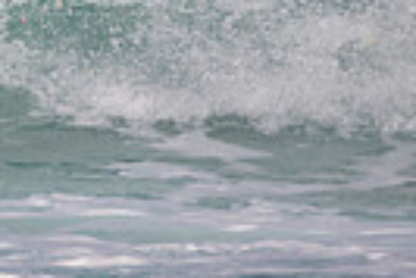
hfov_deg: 0.6
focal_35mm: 3494
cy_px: -226
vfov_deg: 0.4
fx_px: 40419
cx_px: -197
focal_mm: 800
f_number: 11
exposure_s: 1/1600
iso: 560
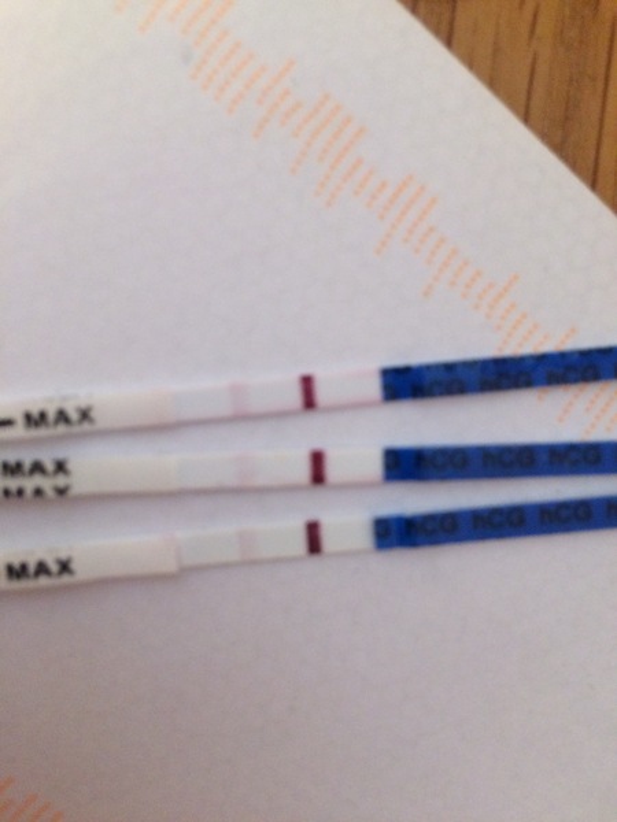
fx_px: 689
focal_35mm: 29
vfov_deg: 61.7
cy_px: 411
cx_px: 308
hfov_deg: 48.2
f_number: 2.2
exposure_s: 1/17
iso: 320
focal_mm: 4.15
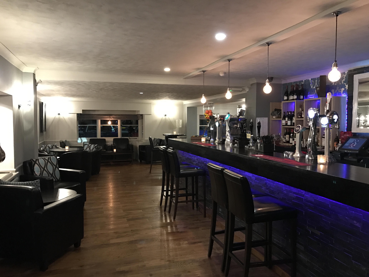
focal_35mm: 28
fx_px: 298
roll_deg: -0.6
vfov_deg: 49.7
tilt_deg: -3.1
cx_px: 184
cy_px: 138
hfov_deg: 63.4
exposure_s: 1/6
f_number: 1.8
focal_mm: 3.99
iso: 80
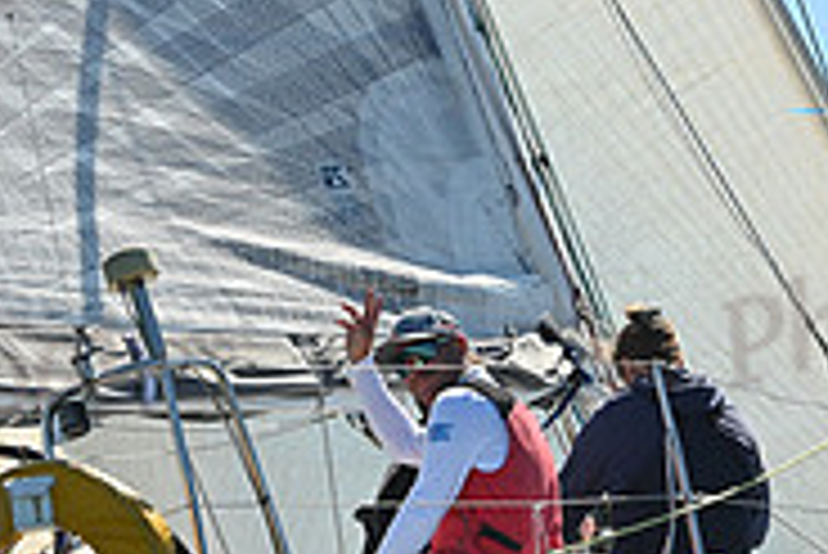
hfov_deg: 5.6
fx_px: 8401
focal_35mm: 365
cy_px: 570
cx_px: 490
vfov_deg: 3.8
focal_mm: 116
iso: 320
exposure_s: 1/1250
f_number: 10
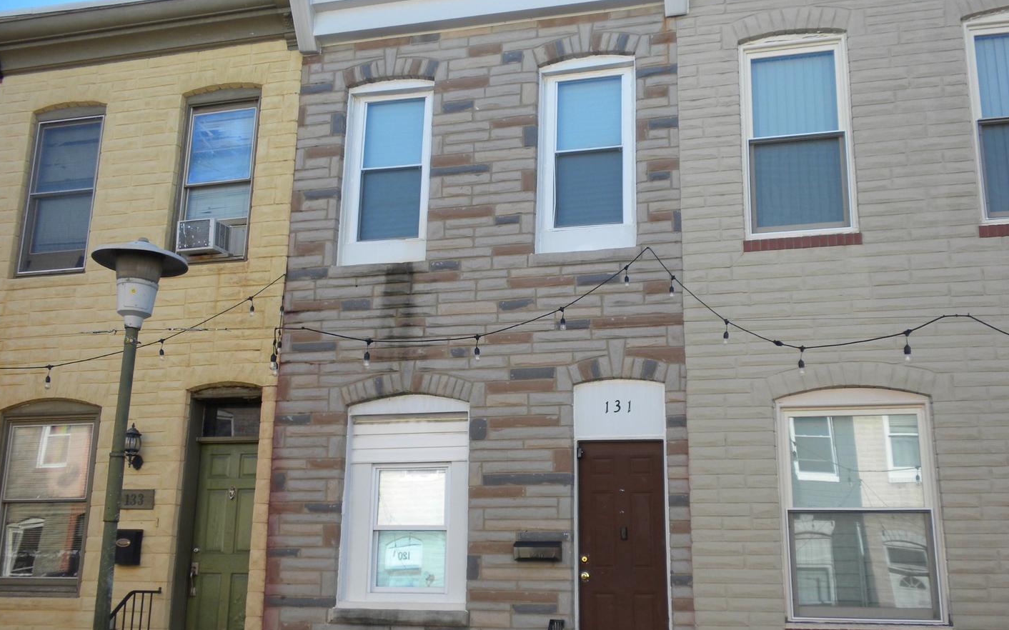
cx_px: 499
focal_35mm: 40
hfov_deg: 49.3
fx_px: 1100
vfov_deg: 32.0
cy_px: 344
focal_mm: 6.6
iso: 64
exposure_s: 1/245
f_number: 3.5
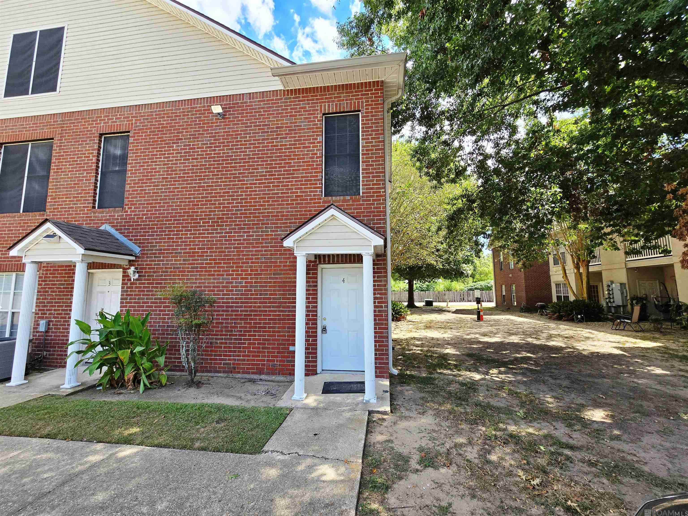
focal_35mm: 13
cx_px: 344
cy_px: 258
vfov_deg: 89.9
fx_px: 258
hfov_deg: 106.2
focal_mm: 2.2
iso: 50
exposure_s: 1/655
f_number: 2.2
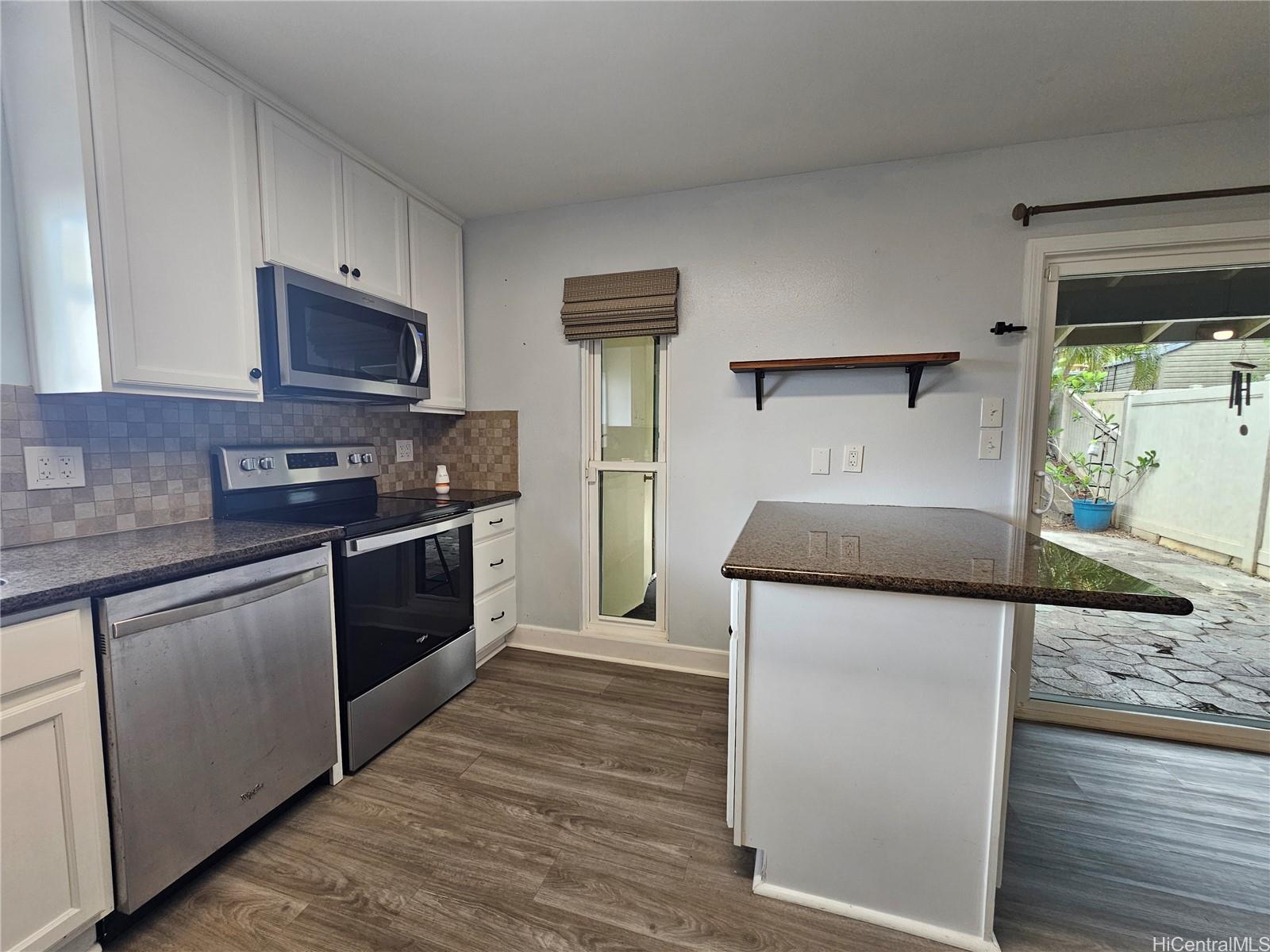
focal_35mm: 13
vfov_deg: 89.9
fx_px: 477
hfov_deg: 106.2
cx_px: 635
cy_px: 476
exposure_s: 1/60
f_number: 2.2
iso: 100
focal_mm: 2.2
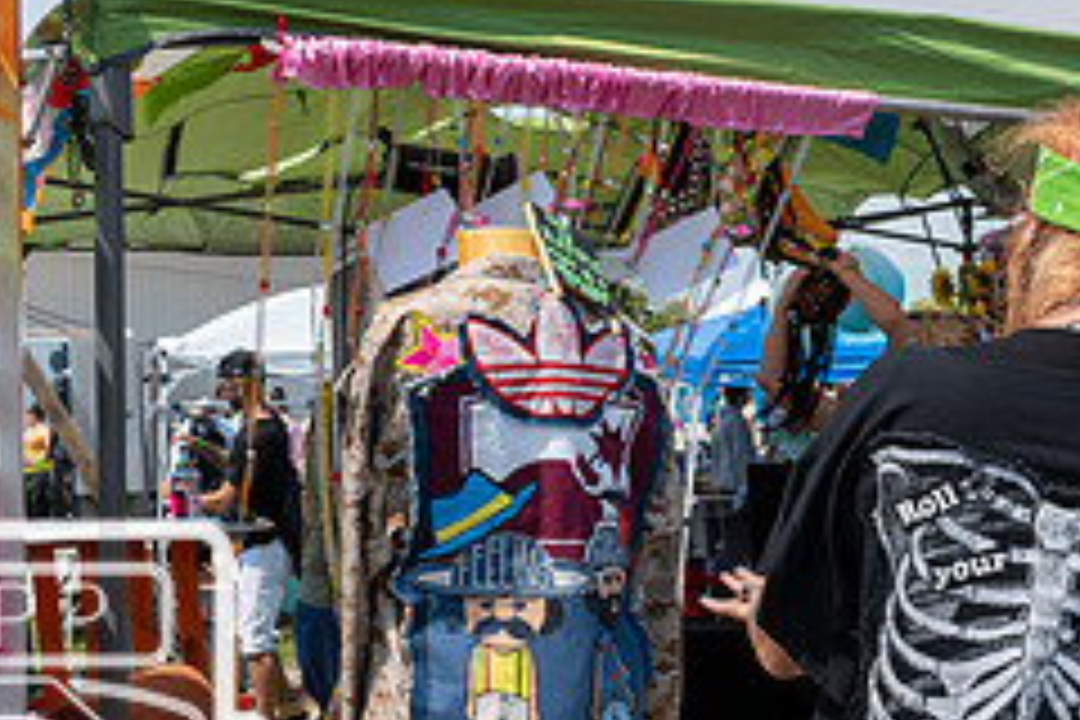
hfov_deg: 29.3
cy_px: 551
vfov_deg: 20.4
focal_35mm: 66
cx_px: 963
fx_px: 1980
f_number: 10
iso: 200
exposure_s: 1/400
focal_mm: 18
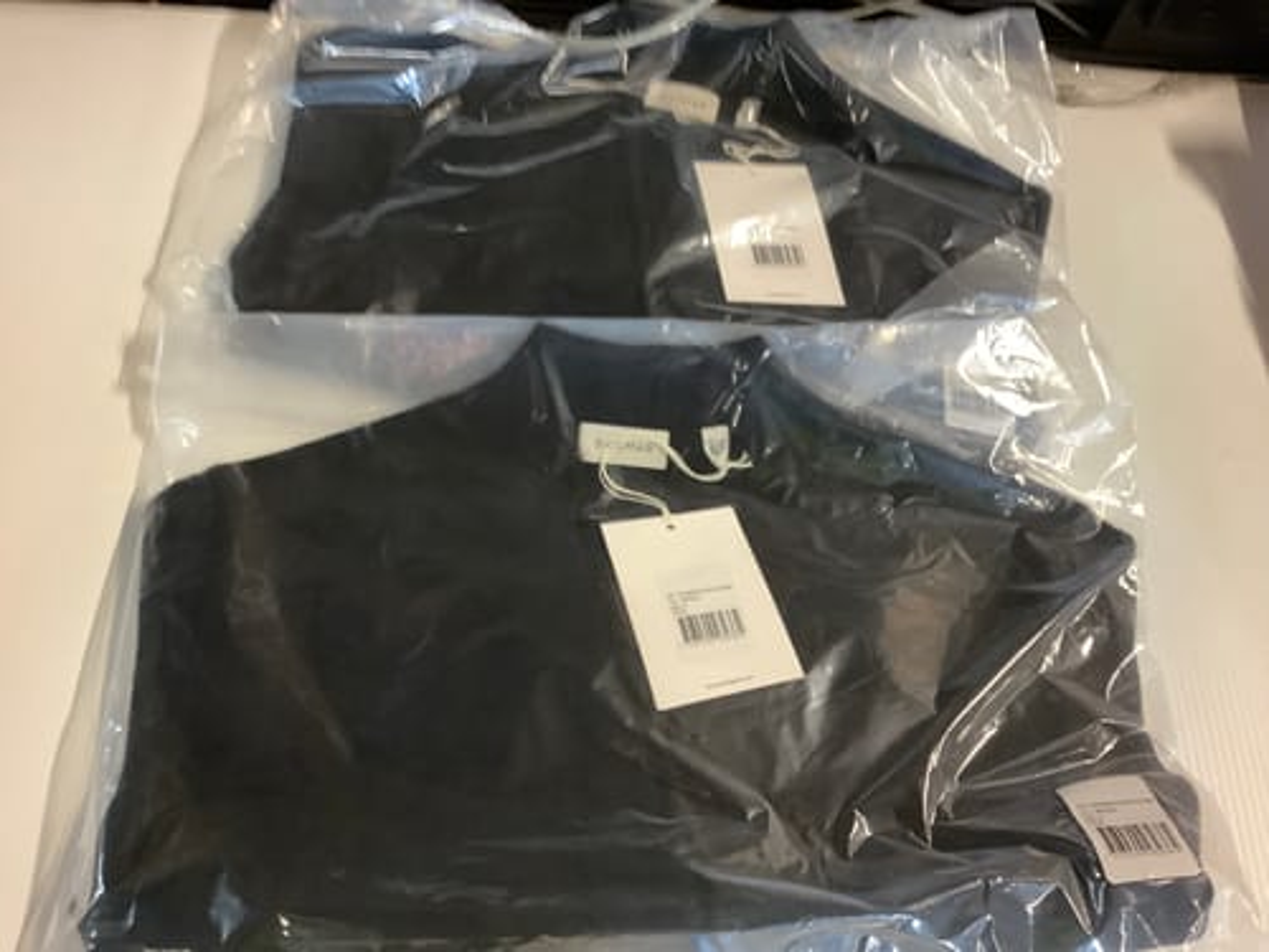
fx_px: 1136
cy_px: 476
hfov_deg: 58.4
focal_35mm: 31
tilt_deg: -58.9
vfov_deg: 45.4
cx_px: 634
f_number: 2.4
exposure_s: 1/25
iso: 320
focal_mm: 3.3
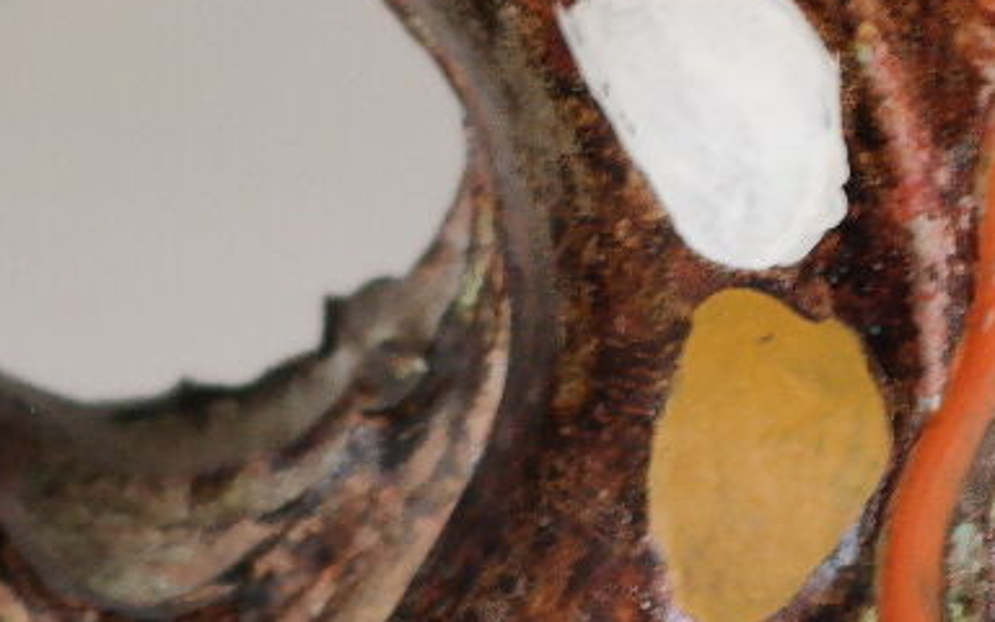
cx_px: 570
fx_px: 9572
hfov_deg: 5.9
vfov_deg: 3.7
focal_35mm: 353
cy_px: 316
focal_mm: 50
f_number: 6.3
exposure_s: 1/30
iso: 800
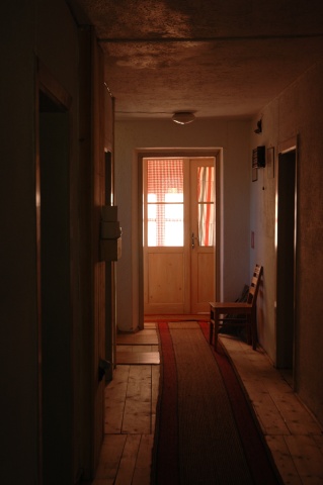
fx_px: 708
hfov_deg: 25.7
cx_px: 162
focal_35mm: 52
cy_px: 242
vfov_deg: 37.9
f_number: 5
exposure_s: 1/10
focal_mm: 35
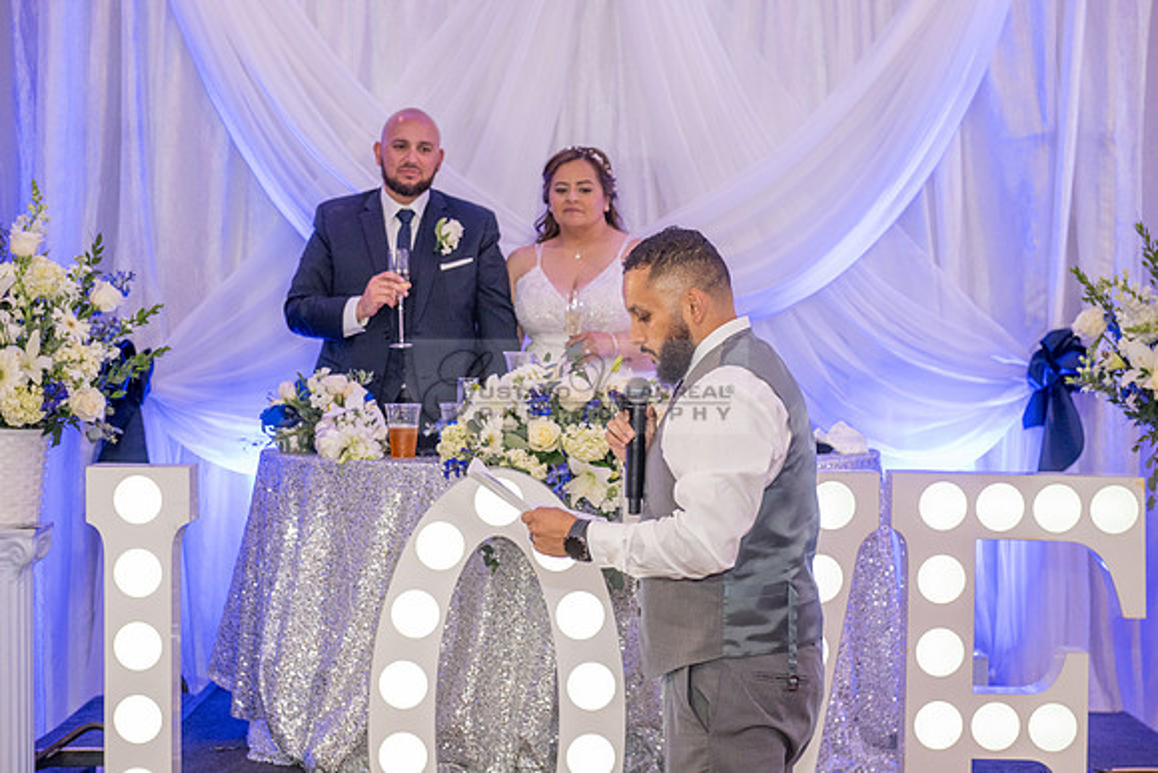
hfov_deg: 28.8
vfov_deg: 19.5
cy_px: 386
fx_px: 2252
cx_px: 579
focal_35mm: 70
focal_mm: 70
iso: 1600
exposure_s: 1/200
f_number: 4
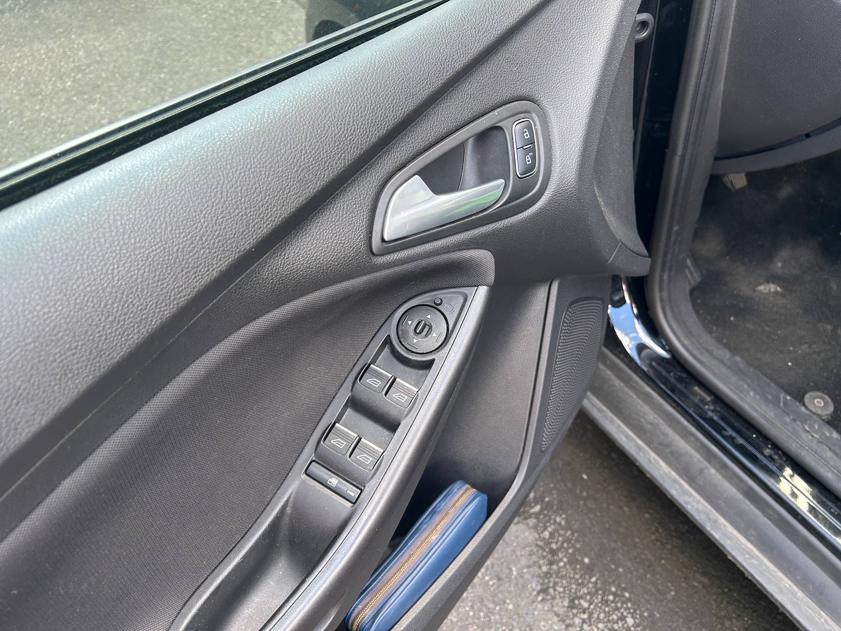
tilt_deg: -46.3
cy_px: 316
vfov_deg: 53.1
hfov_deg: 67.3
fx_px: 632
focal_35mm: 26
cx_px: 420
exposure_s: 1/121
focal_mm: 5.7
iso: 50
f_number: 1.5
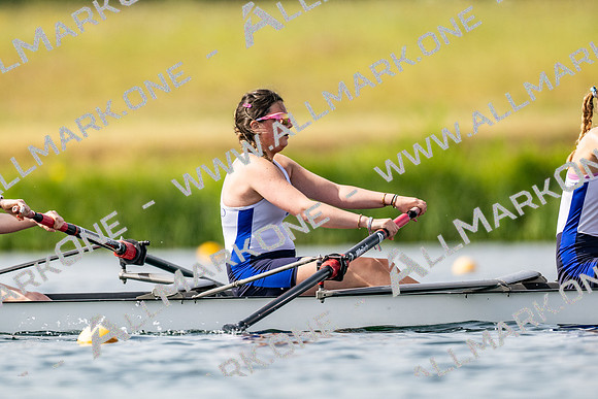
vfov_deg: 1.5
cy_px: 200
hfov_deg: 2.3
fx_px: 14960
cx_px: 299
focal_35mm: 900
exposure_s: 1/2500
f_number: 4
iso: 200
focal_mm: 600
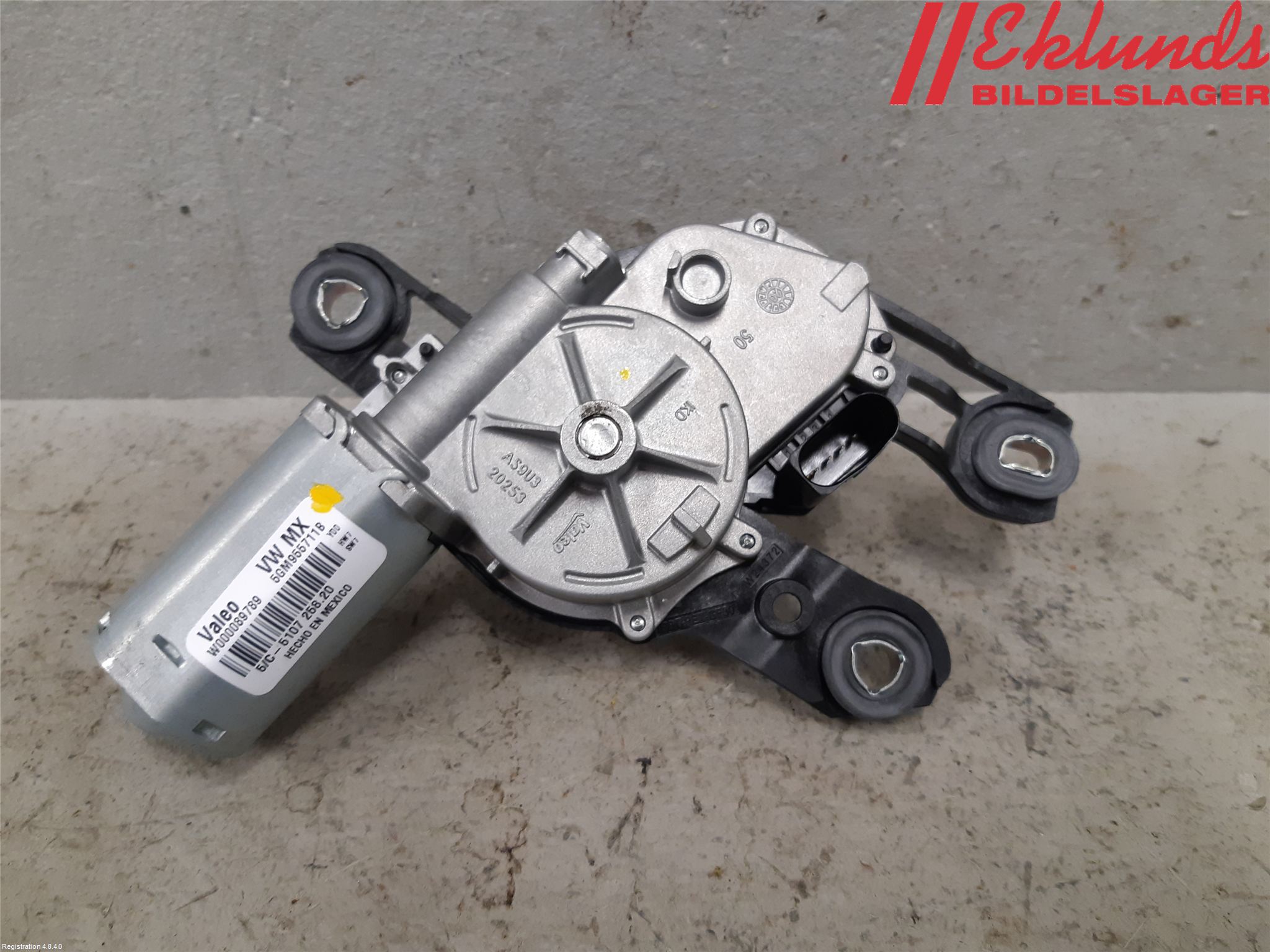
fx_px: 954
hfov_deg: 67.3
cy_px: 476
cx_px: 635
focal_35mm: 26
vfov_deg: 53.1
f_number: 1.7
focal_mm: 3.93
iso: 160
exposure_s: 1/50
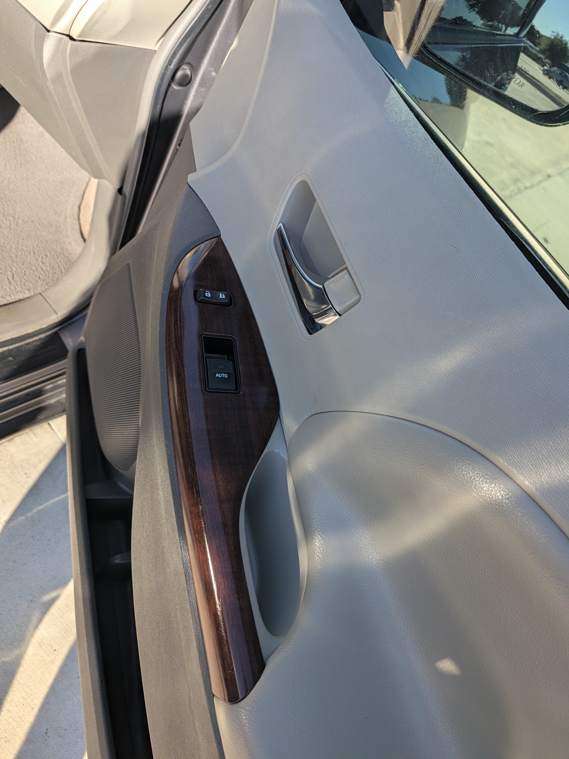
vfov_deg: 73.9
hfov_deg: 58.9
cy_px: 380
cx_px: 284
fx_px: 504
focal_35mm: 23
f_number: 1.7
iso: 14
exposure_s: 1/340
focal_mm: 5.28
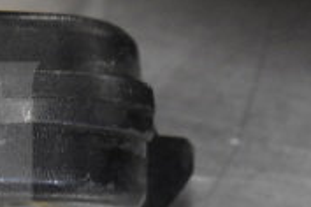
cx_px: -119
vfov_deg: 4.8
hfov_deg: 7.1
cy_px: 201
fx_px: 2460
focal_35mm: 285
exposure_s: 1/125
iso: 6400
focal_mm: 55
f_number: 5.6
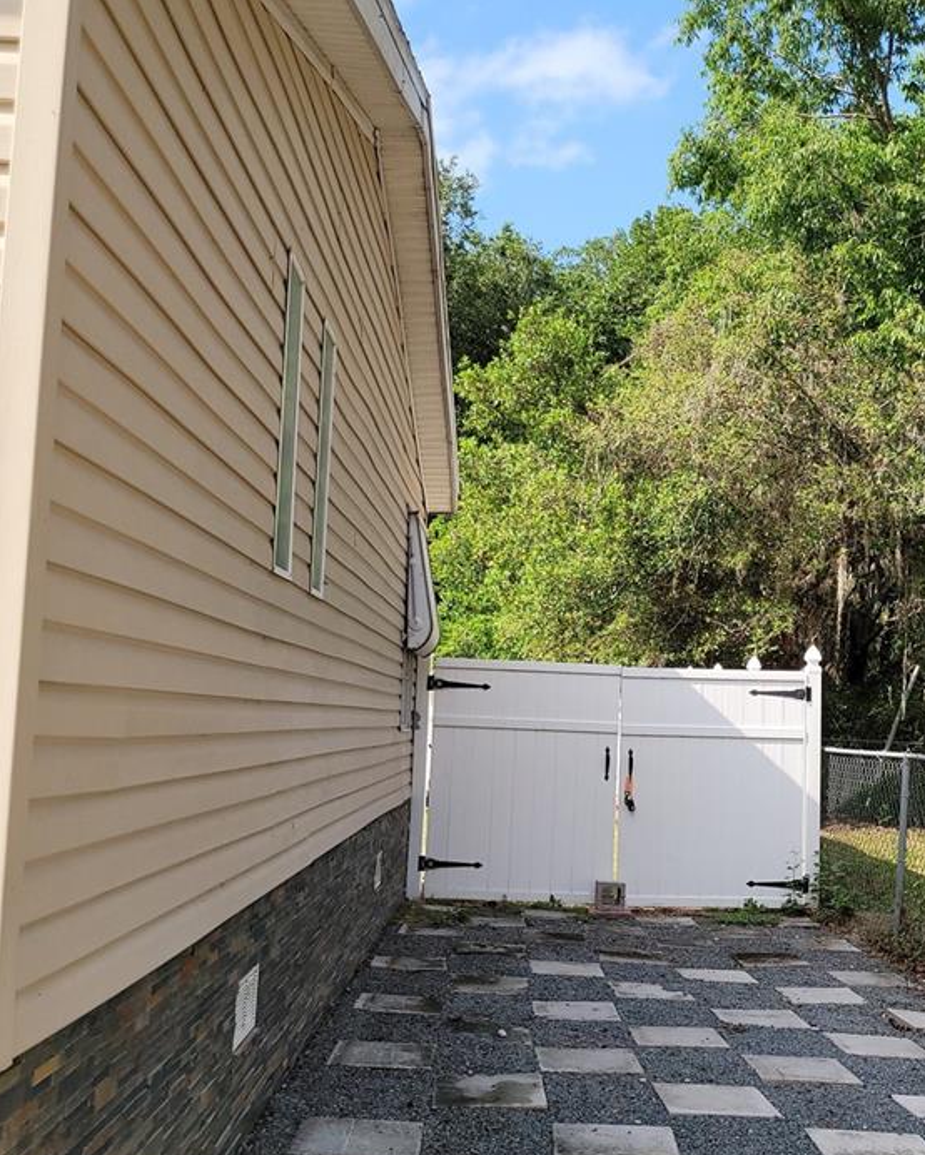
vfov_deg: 42.0
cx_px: 536
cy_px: 599
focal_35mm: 44
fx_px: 1505
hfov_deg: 34.1
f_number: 1.8
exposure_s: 1/1228
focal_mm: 5
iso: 40
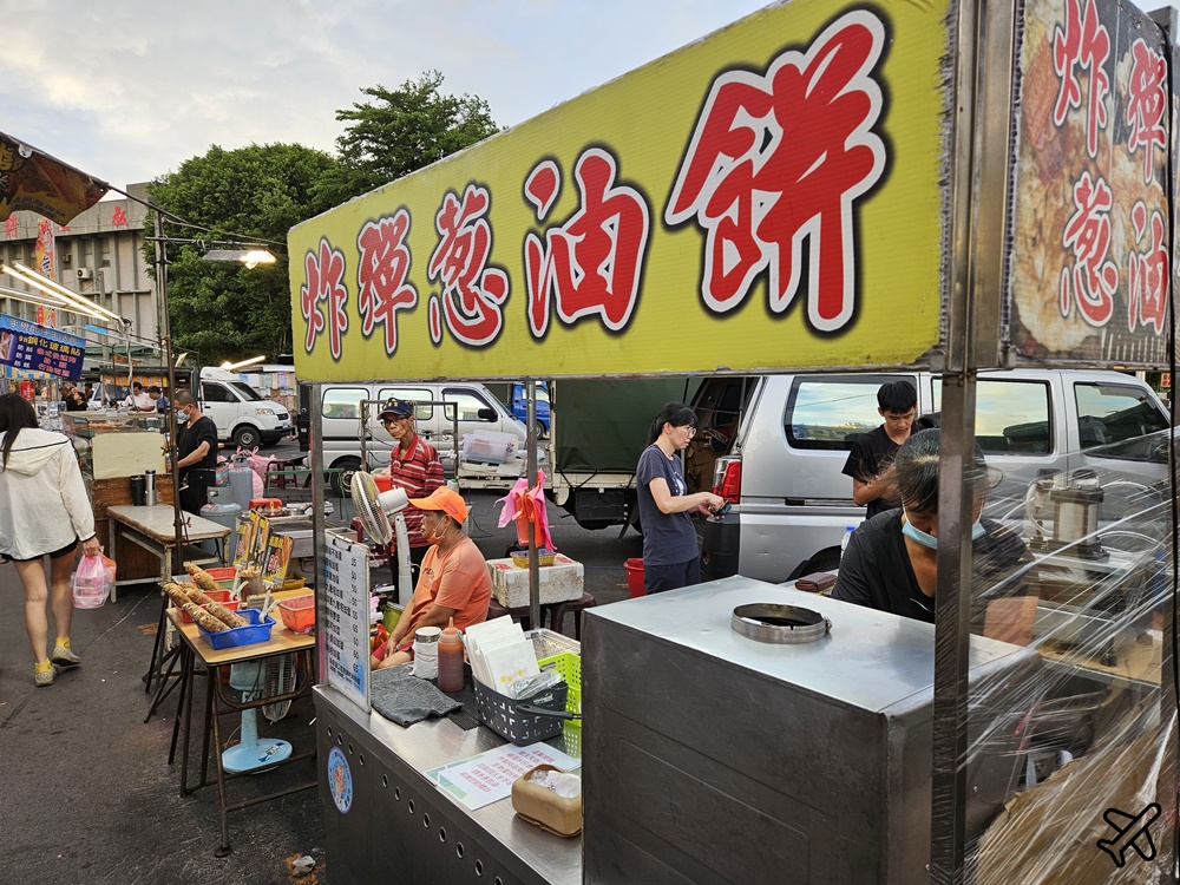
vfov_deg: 58.9
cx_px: 590
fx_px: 784
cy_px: 442
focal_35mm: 23
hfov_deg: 73.9
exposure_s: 1/171
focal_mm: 5.4
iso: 25
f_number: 1.8
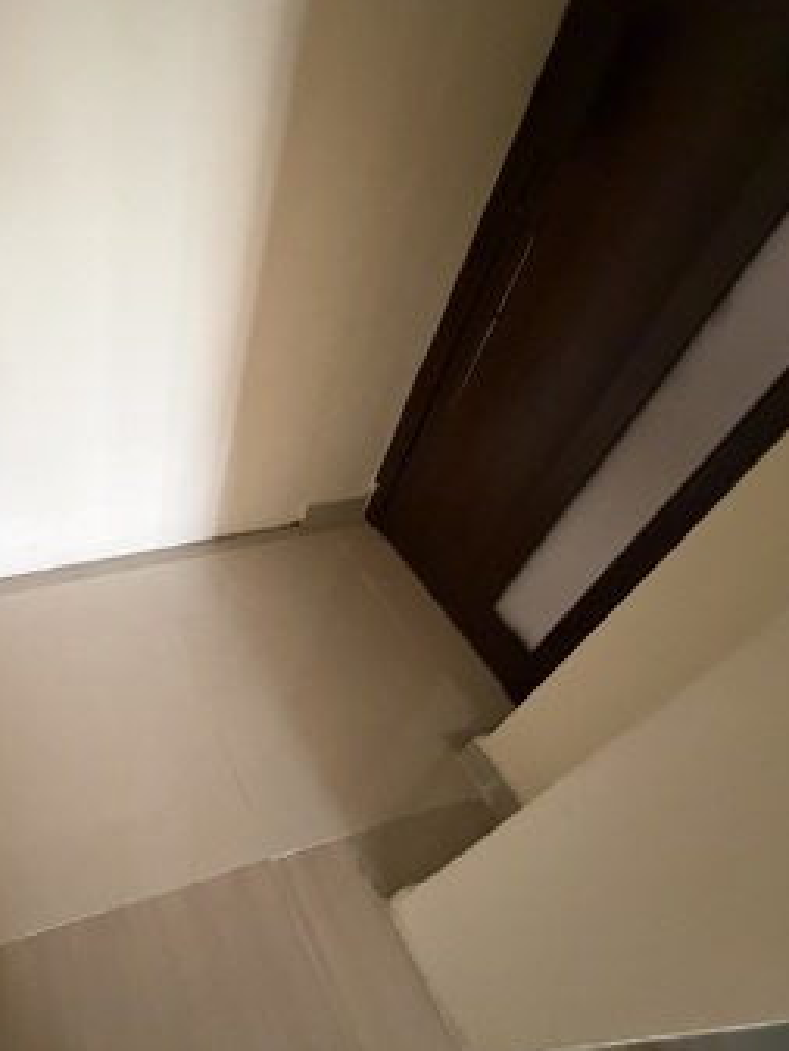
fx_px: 577
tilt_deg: -42.9
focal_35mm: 19
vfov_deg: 84.6
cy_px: 522
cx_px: 126
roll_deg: -0.1
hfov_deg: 61.3
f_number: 2.2
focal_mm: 2.22
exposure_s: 1/60
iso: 1000
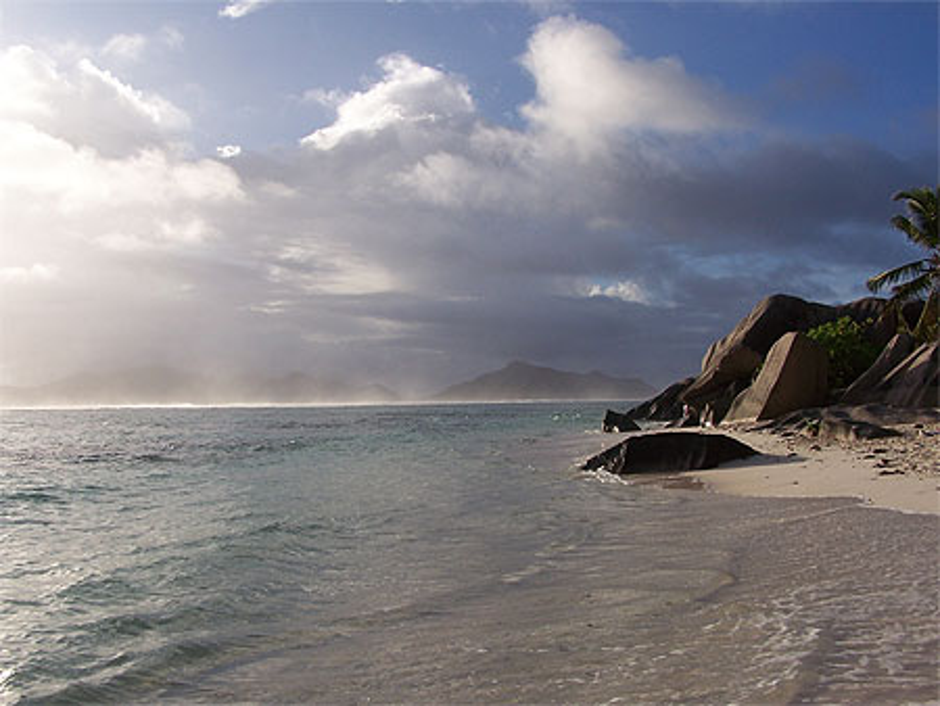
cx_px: 470
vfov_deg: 37.8
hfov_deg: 49.0
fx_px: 1032
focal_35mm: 38
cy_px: 353
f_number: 5.6
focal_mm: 6.3
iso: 80
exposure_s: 1/640
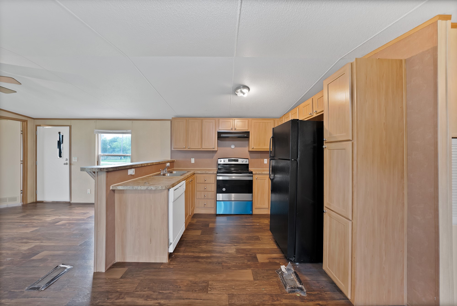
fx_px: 152
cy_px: 153
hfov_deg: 112.6
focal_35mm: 12
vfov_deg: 90.1
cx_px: 228
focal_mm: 12
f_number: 2.8
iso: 640
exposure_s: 1/10
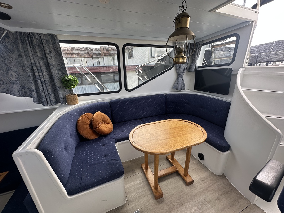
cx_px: 142
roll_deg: +2.5
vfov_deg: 85.7
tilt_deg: -17.7
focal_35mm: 14
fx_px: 115
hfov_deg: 102.1
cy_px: 106
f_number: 2.2
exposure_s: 1/128
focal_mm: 2.22
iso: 40
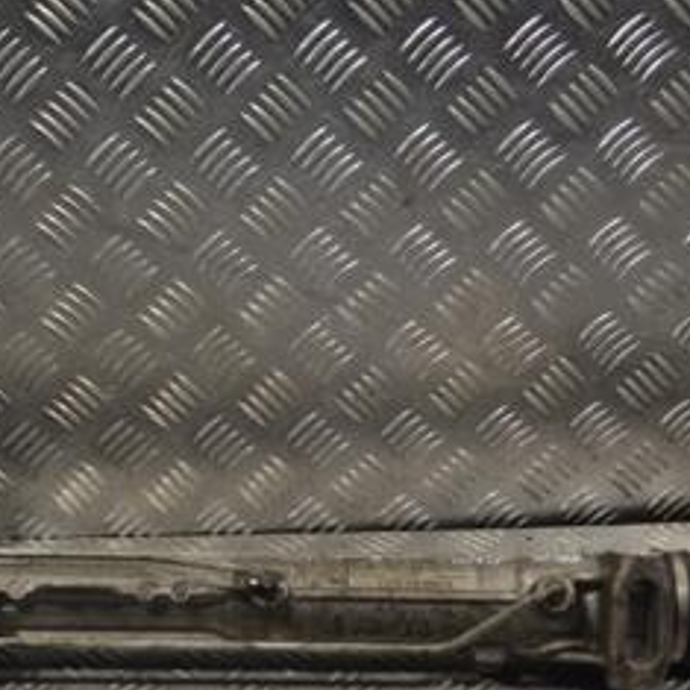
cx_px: 159
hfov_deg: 22.0
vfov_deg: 22.0
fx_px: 1759
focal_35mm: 78
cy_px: 493
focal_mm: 24
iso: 360
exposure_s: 1/125
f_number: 5.6
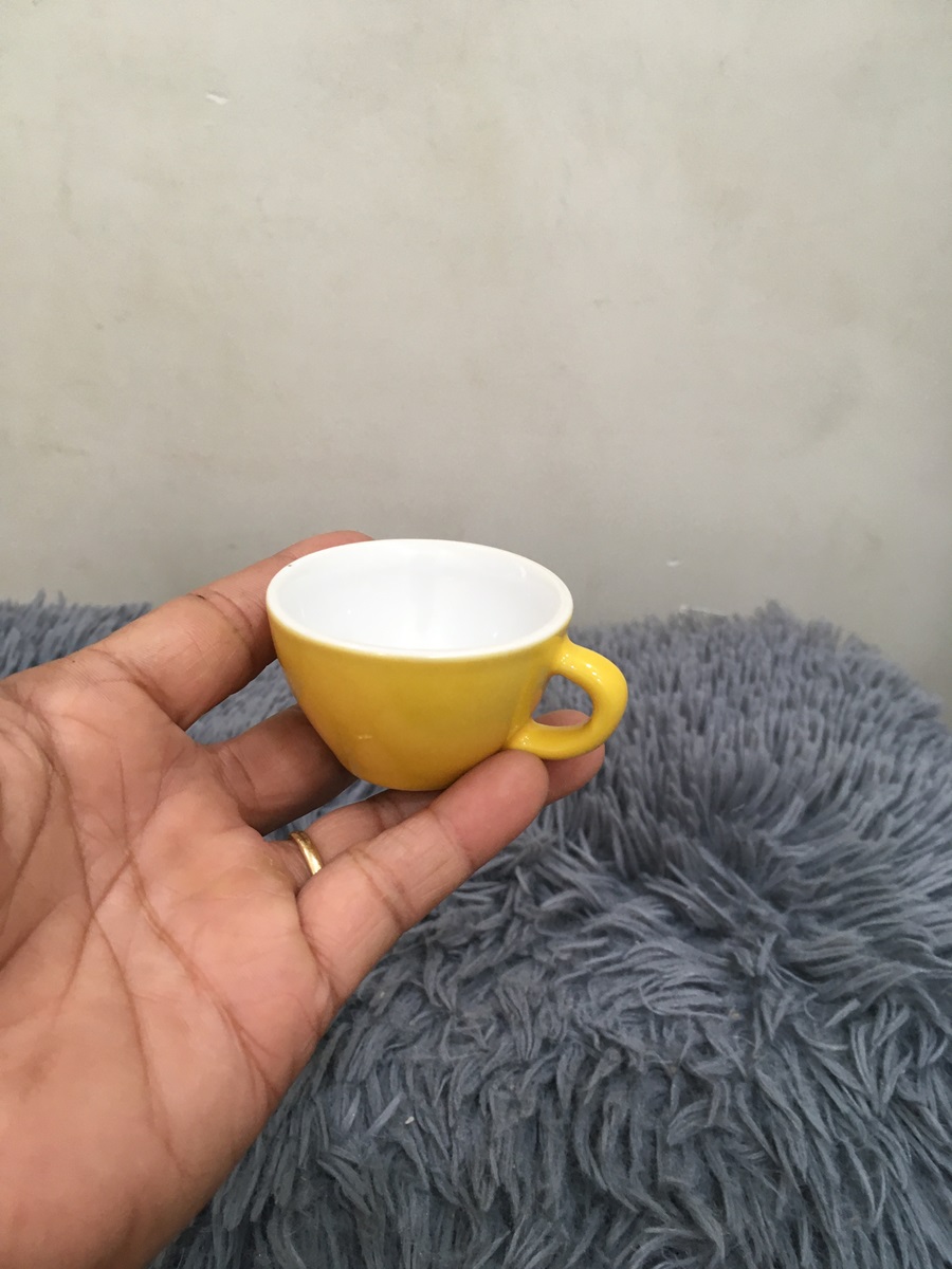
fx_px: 1063
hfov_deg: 48.2
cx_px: 476
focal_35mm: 29
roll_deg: -1.1
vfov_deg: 61.7
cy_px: 634
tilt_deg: -34.0
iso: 100
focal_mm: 4.15
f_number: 2.2
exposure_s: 1/33
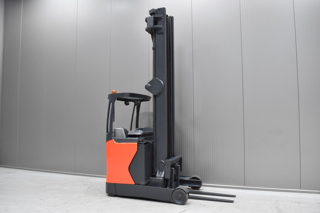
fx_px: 267
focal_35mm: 30
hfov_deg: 61.9
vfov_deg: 43.6
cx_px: 160
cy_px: 106
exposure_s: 1/30
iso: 1600
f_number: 5
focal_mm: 20
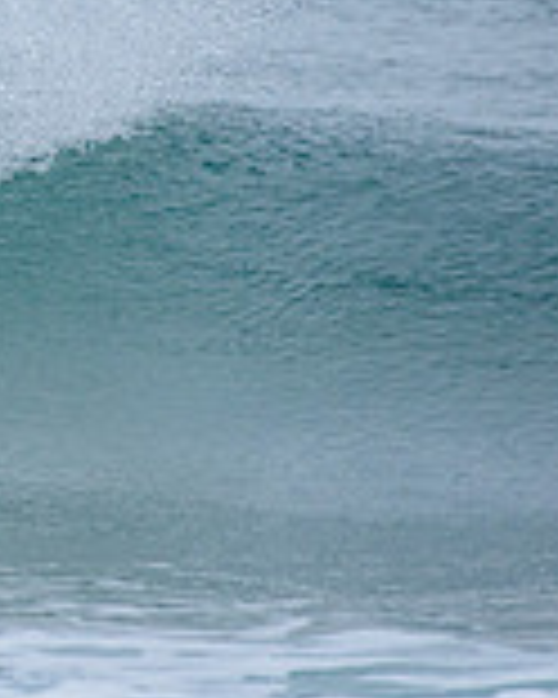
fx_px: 36229
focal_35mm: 1755
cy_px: 34
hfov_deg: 0.9
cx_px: -662
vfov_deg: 1.1
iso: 250
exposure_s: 1/2000
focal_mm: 500
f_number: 5.6
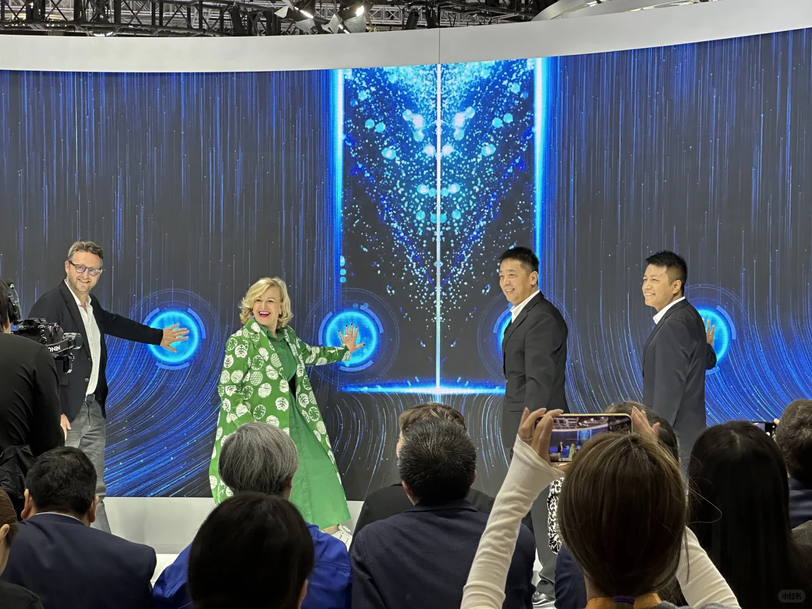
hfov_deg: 25.3
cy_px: 304
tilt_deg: +2.2
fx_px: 1806
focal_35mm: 77
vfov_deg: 19.1
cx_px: 406
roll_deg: -0.3
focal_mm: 9
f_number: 2.8
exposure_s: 1/77
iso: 250
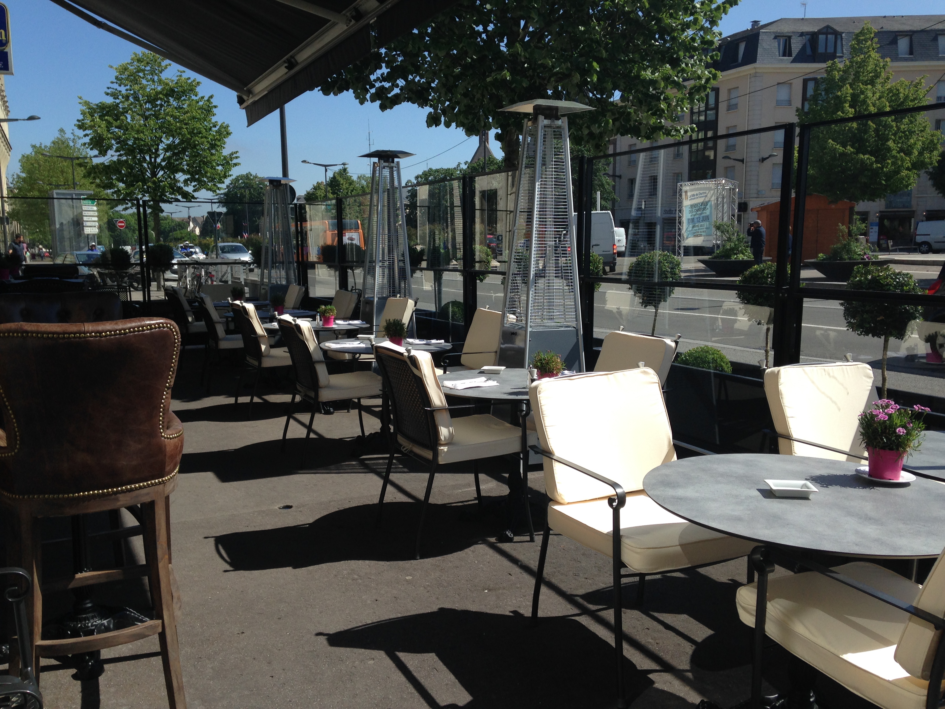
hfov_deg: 55.4
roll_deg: +1.0
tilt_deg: -9.2
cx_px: 472
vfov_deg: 42.9
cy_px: 354
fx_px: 901
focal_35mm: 33
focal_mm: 4.12
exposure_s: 1/1506
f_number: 2.4
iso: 50
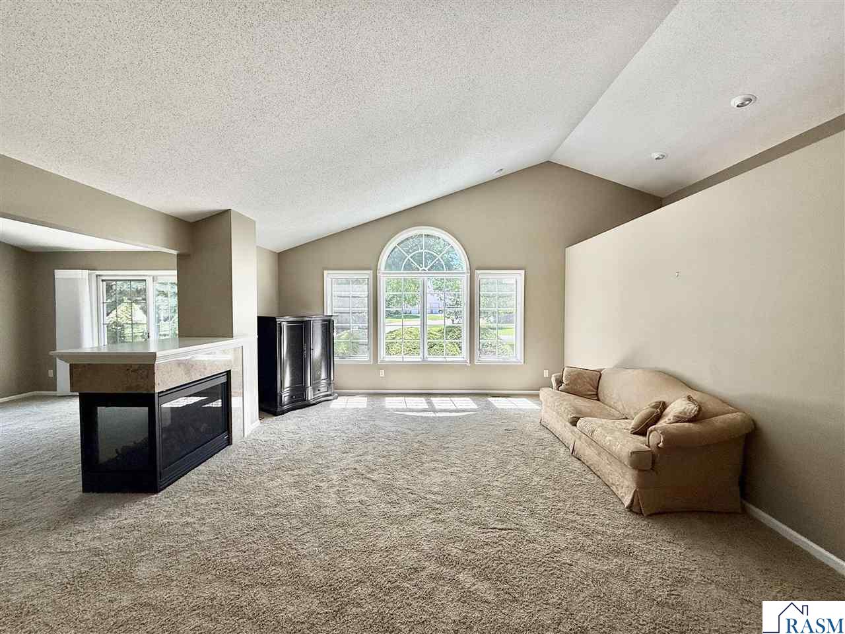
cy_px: 317
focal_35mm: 14
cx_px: 422
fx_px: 342
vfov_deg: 85.7
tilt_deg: -1.3
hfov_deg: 102.1
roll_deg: +0.1
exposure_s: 1/111
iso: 64
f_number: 2.2
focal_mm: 2.22
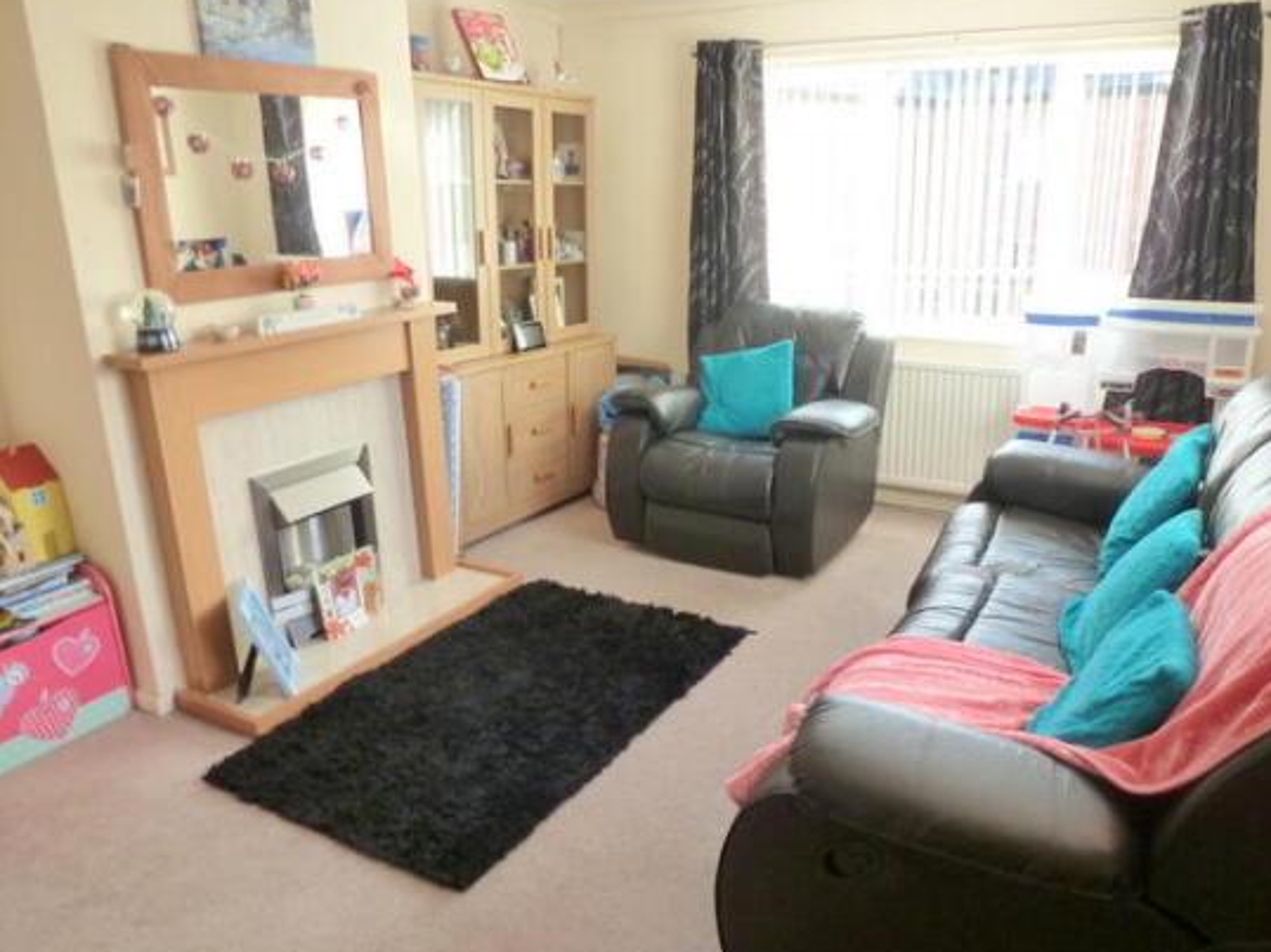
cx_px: 686
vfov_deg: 53.0
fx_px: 954
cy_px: 502
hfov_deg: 67.2
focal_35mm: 26
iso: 250
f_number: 3.3
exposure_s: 1/60
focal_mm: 4.3
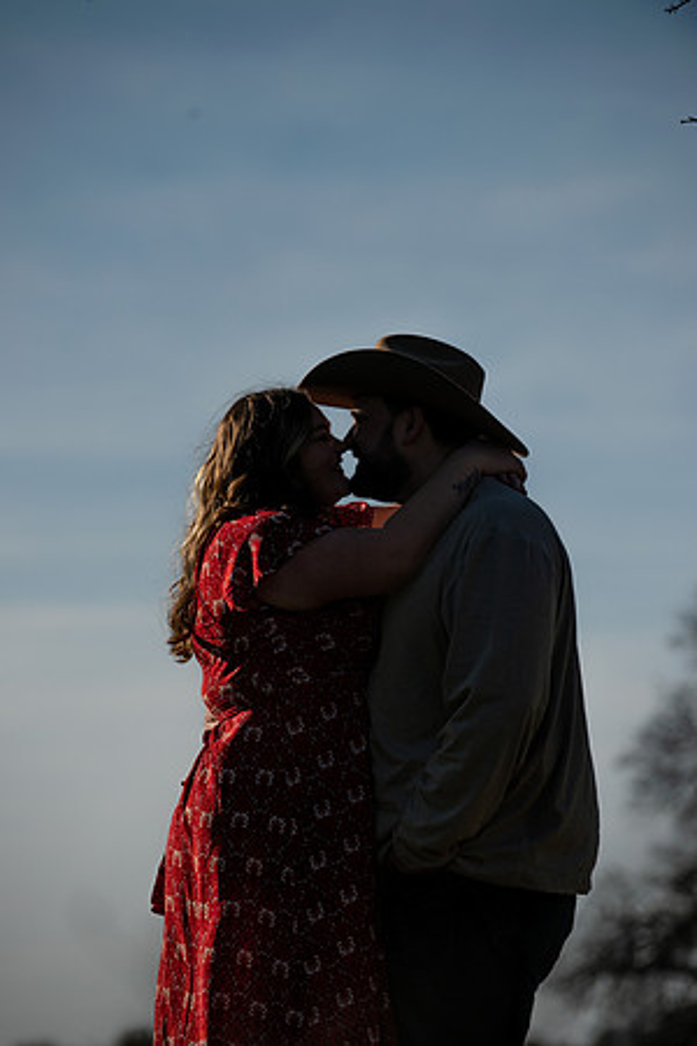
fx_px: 4356
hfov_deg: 9.1
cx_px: 348
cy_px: 523
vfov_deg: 13.7
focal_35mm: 150
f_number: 4.5
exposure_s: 1/2000
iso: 50
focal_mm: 150
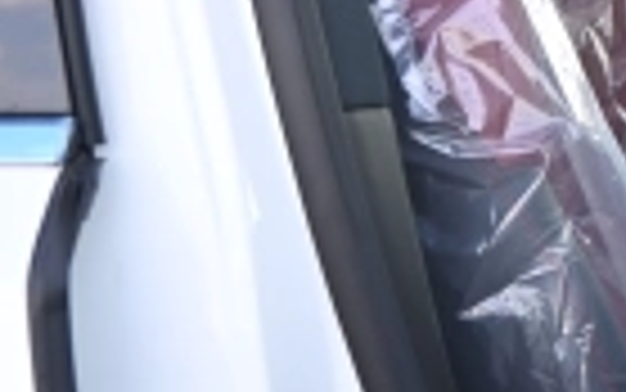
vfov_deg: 14.8
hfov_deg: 19.4
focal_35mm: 88
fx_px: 1502
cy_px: 137
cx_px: 1031
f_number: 4
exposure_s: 1/250
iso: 280
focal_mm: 16
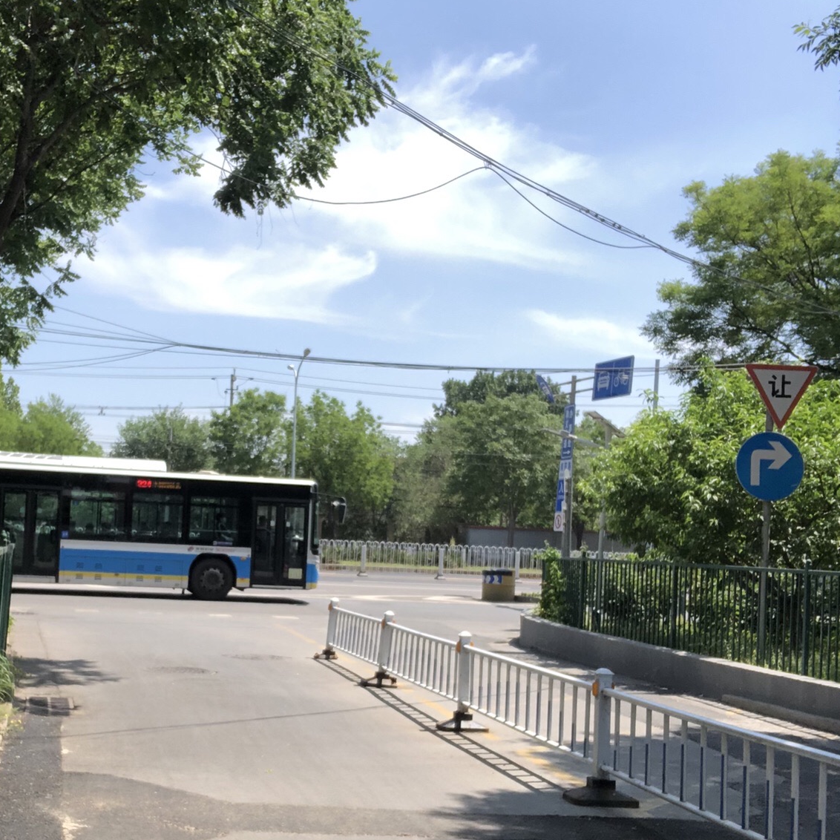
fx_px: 1373
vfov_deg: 33.9
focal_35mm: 50
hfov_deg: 33.8
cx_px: 291
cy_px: 525
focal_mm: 2.87
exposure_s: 1/637
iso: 20
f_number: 2.2
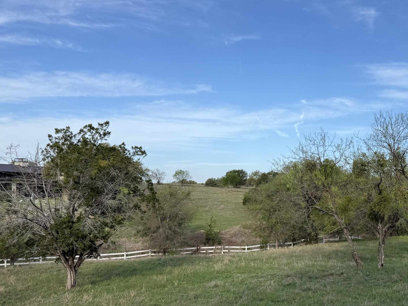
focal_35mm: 38
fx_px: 448
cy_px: 202
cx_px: 302
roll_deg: -1.1
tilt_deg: -0.9
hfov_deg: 47.3
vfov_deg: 37.3
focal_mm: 6.76
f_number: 1.78
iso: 80
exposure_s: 1/3279
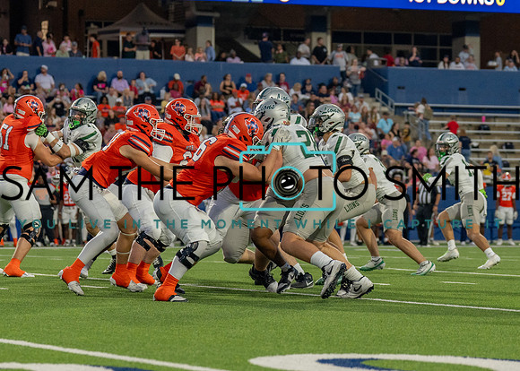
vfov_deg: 8.4
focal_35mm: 171
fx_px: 2518
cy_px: 186
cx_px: 279
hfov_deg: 11.8
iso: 1000
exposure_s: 1/1600
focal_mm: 84
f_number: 2.8
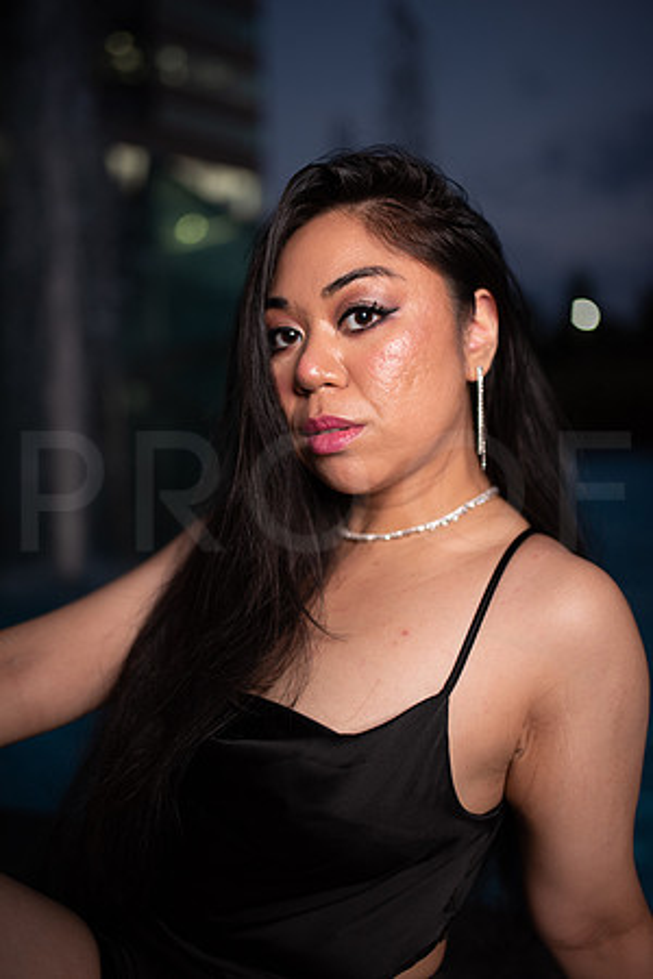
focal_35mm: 35
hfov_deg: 37.9
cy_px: 490
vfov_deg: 54.4
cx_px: 326
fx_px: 952
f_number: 1.4
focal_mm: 35
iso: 640
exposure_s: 1/1000
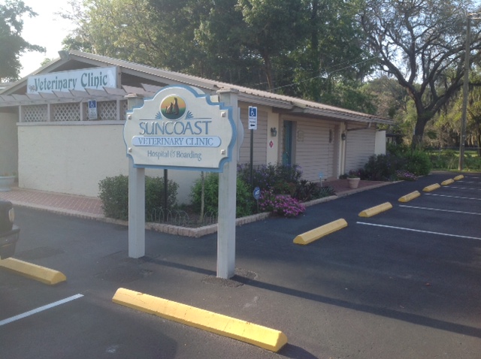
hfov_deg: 52.7
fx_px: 486
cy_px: 180
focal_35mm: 35
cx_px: 240
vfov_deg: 40.6
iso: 50
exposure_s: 1/438
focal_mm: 4.28
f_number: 2.4
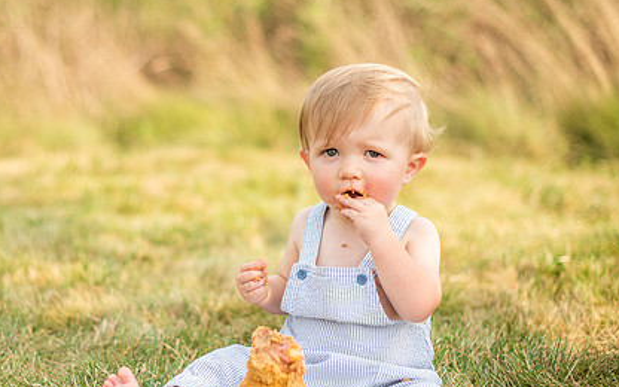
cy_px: 231
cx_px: 235
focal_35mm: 71
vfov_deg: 18.3
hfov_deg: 28.9
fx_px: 1198
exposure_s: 1/2500
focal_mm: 50
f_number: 1.8
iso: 100
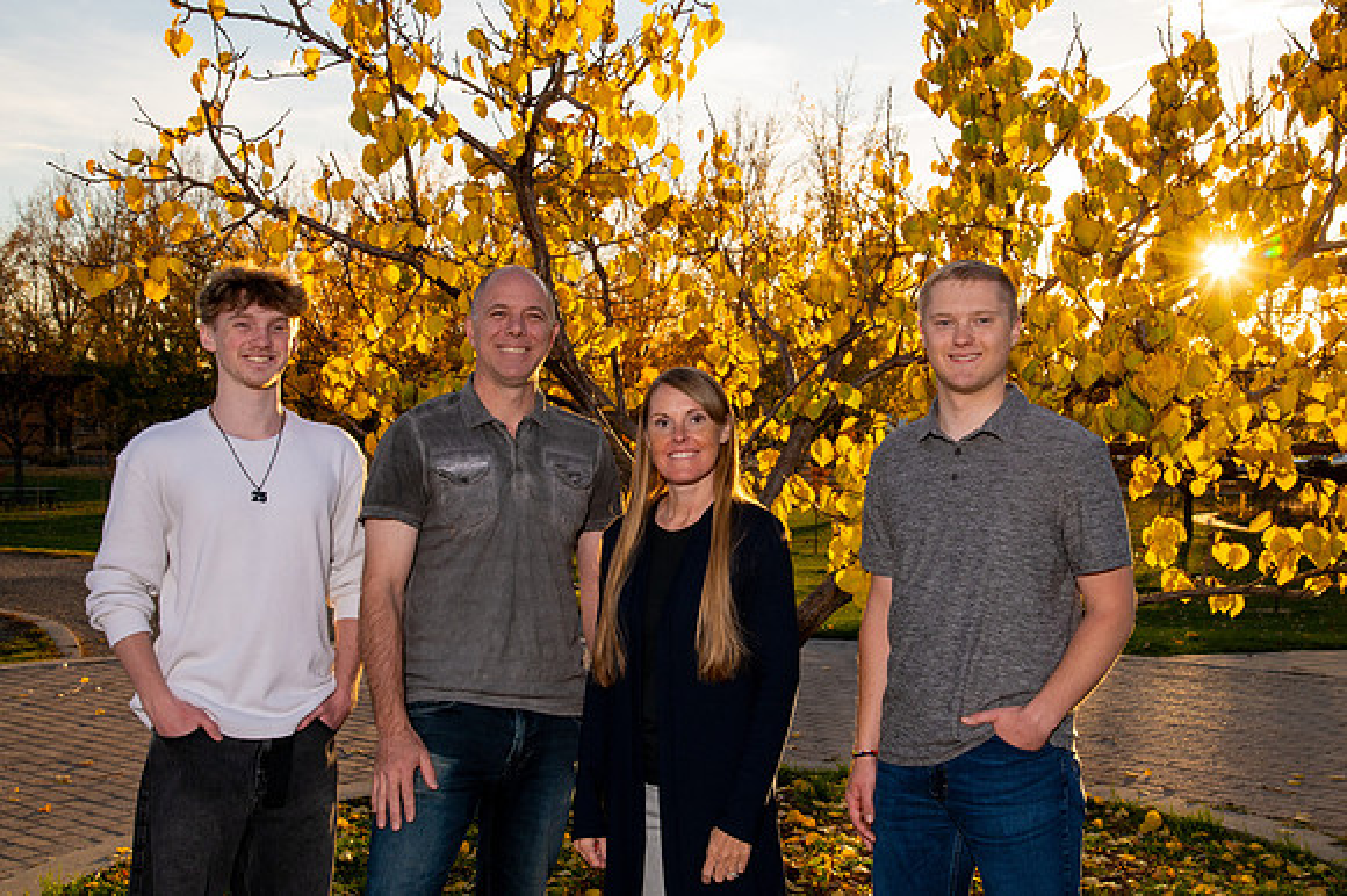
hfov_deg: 39.8
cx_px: 698
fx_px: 1861
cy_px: 432
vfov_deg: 27.1
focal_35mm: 50
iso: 400
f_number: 13
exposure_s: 1/200
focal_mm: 48
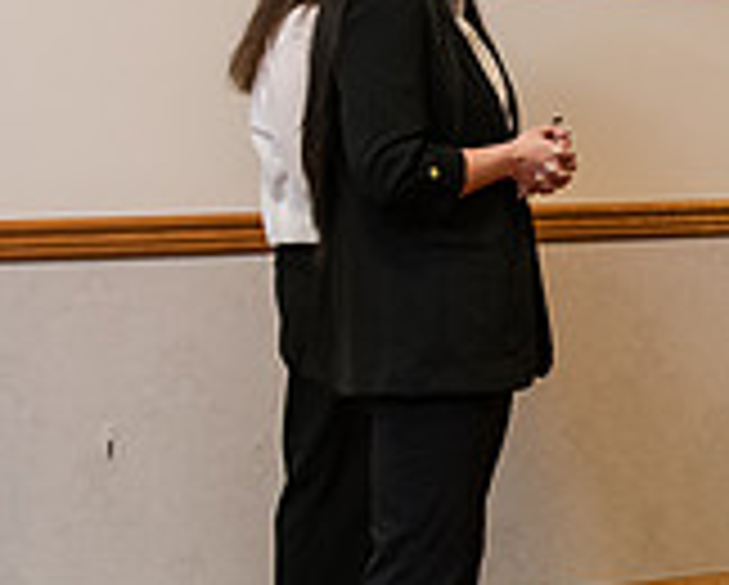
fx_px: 2614
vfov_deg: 12.7
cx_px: 909
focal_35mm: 121
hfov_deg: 15.2
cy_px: 61
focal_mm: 36
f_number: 3.2
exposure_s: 1/160
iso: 2000
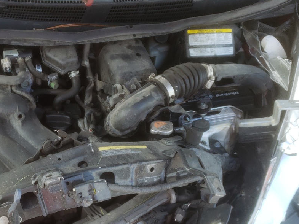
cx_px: 20
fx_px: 458
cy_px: 175
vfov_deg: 27.1
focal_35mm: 53
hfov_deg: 33.9
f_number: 1.5
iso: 50
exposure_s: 1/278
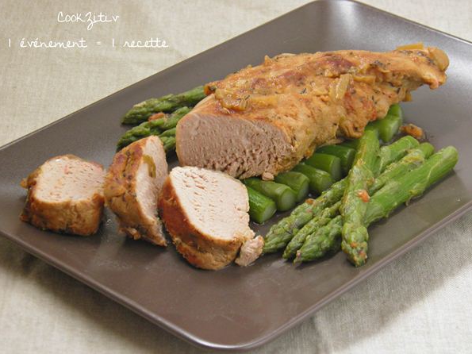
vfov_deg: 11.7
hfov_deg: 15.5
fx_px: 1731
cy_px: 178
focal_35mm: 127
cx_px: 236
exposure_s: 1/25
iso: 200
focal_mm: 22.6
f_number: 4
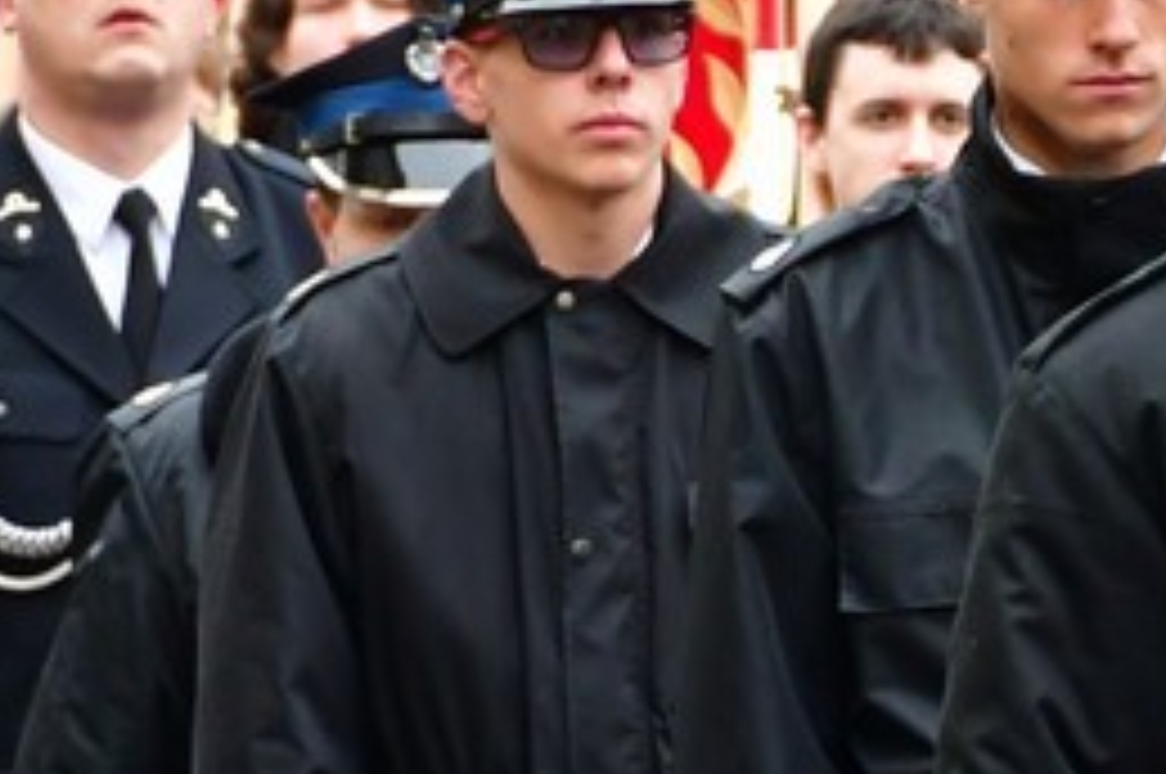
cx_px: 1134
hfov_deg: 3.1
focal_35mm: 663
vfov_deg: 2.1
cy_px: 994
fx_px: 21447
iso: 800
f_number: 5.3
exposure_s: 1/200
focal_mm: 85
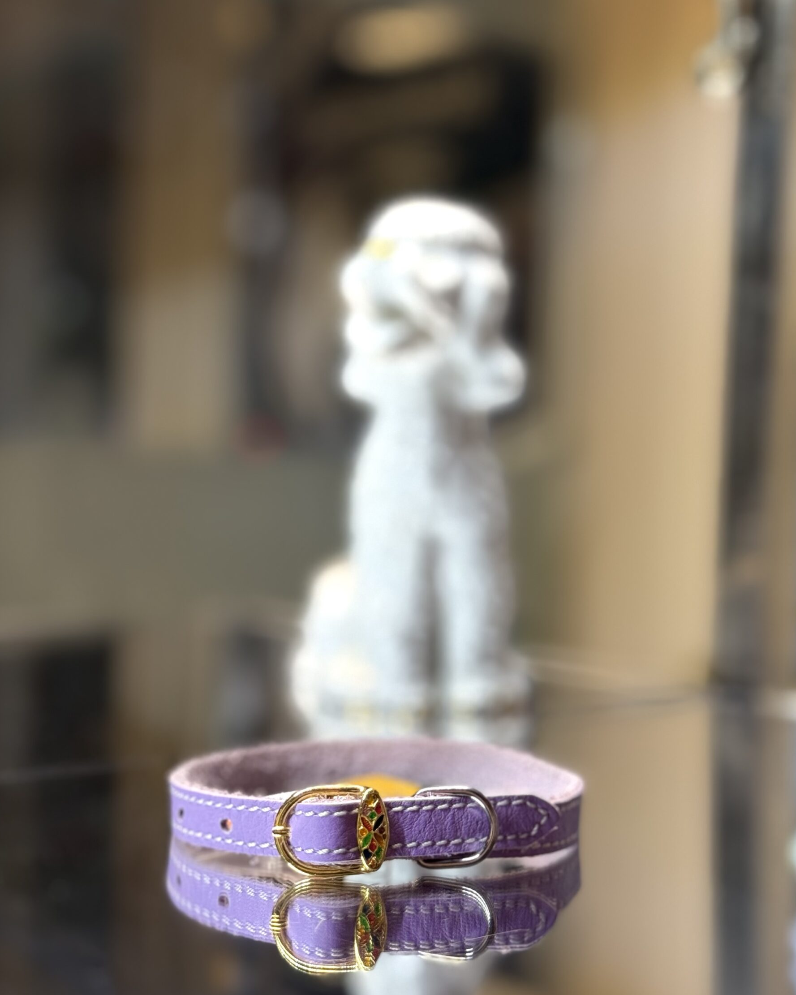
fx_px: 1590
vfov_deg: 34.7
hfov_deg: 28.1
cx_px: 405
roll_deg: -2.3
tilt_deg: -1.4
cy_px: 495
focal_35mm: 54
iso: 80
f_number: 1.78
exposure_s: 1/100
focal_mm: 6.76
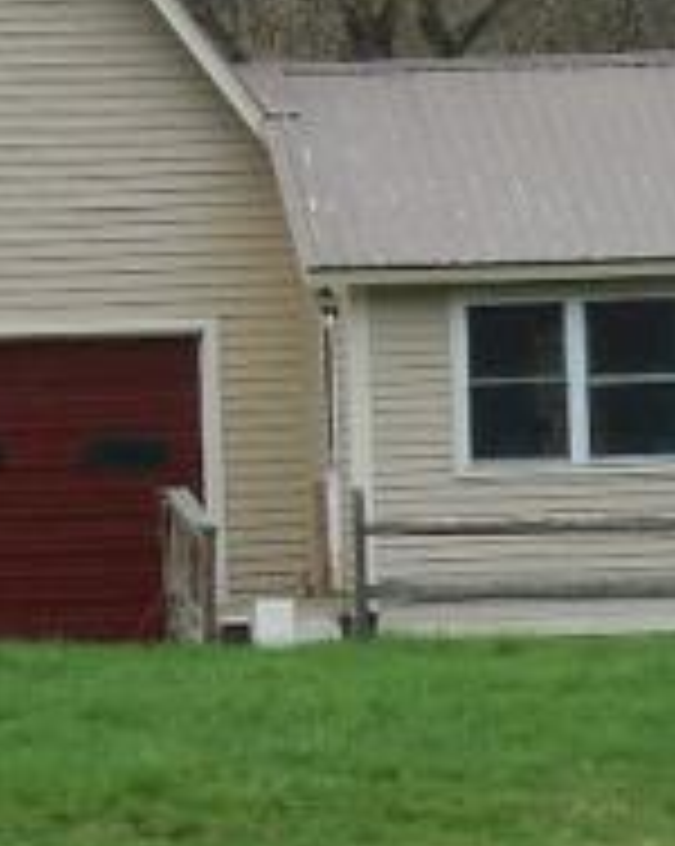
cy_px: 320
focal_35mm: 772
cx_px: 788
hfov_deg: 2.0
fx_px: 19310
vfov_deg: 2.5
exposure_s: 1/160
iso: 125
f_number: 5.1
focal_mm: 25.8
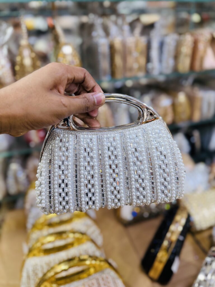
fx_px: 199
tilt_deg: -27.3
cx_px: 108
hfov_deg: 56.8
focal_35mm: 24
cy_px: 144
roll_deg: +0.3
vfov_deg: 71.6
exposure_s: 1/100
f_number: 1.78
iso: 160
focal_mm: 6.76
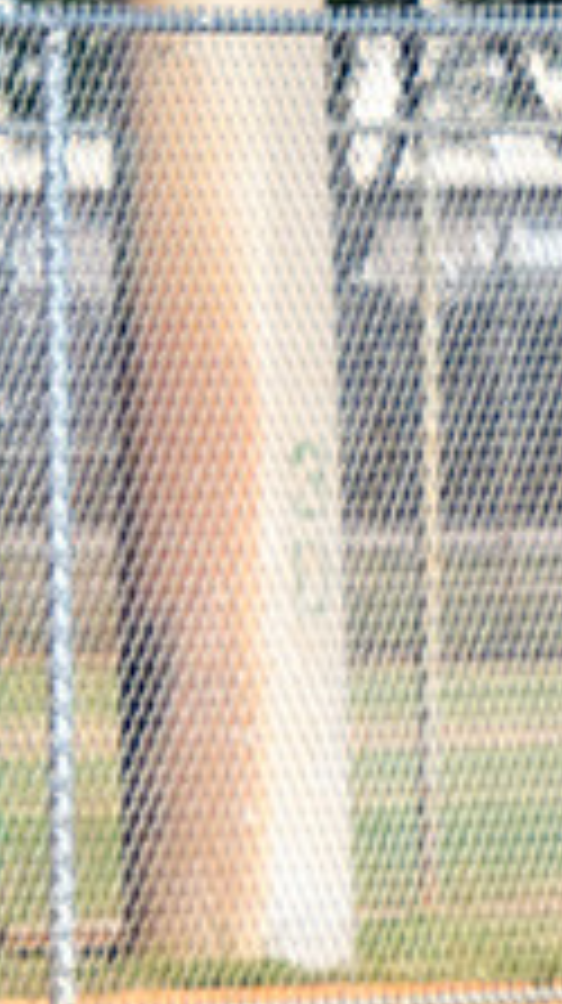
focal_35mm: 1262
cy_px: 673
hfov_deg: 1.0
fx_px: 33522
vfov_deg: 1.7
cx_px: 830
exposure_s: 1/2000
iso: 200
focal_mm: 155
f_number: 4
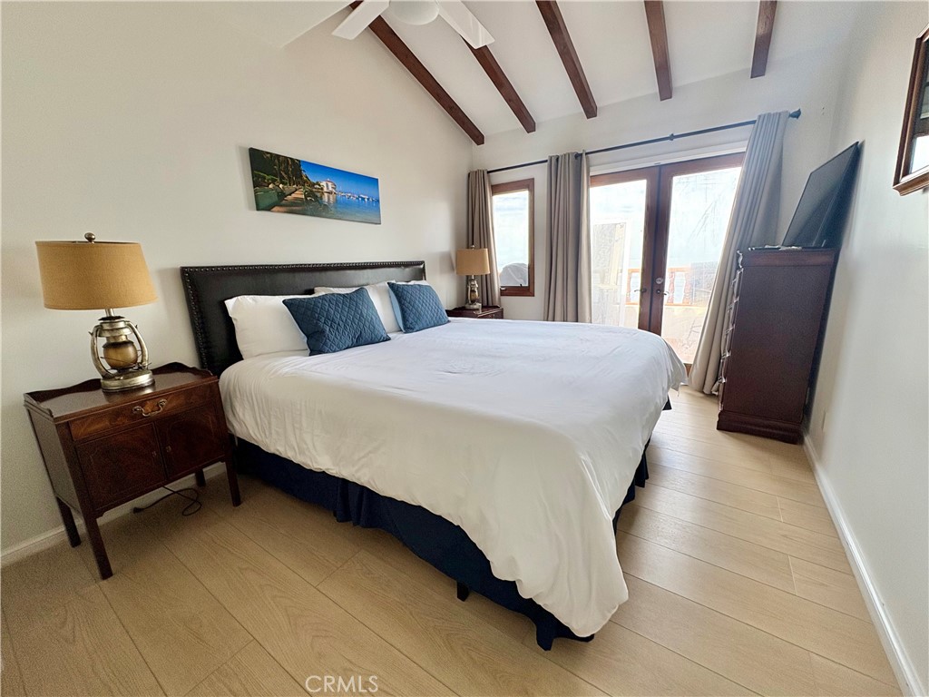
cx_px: 464
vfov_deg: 85.7
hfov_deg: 102.1
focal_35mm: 14
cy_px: 348
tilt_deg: -12.5
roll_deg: +3.4
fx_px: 376
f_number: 2.2
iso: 64
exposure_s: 1/132
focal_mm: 2.22
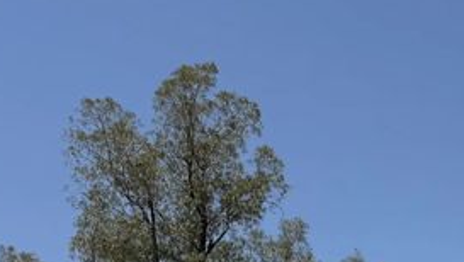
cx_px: 520
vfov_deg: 11.2
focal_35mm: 98
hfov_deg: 20.7
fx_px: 1207
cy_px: 534
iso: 80
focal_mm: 6.76
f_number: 1.78
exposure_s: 1/6173
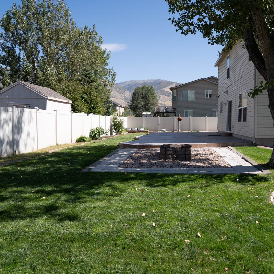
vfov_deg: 52.5
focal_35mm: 31
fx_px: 278
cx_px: 171
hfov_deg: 52.0
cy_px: 136
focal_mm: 24
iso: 100
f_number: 5
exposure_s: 1/400
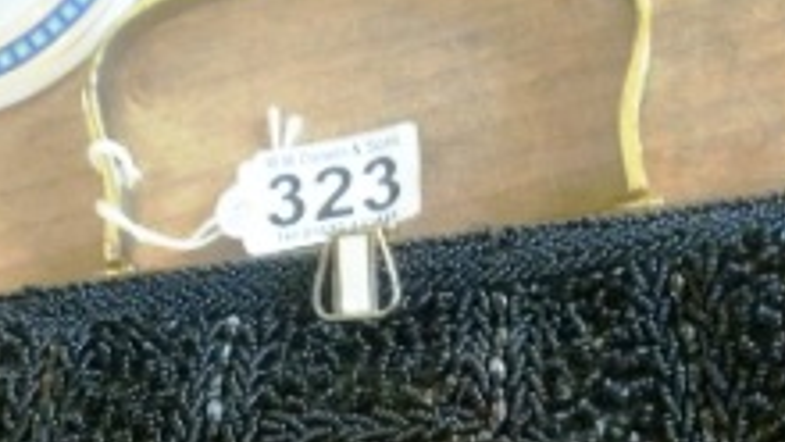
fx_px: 1291
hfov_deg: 33.8
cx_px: 382
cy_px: 446
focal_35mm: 62
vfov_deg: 18.9
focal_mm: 5
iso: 400
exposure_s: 1/5
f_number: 2.8
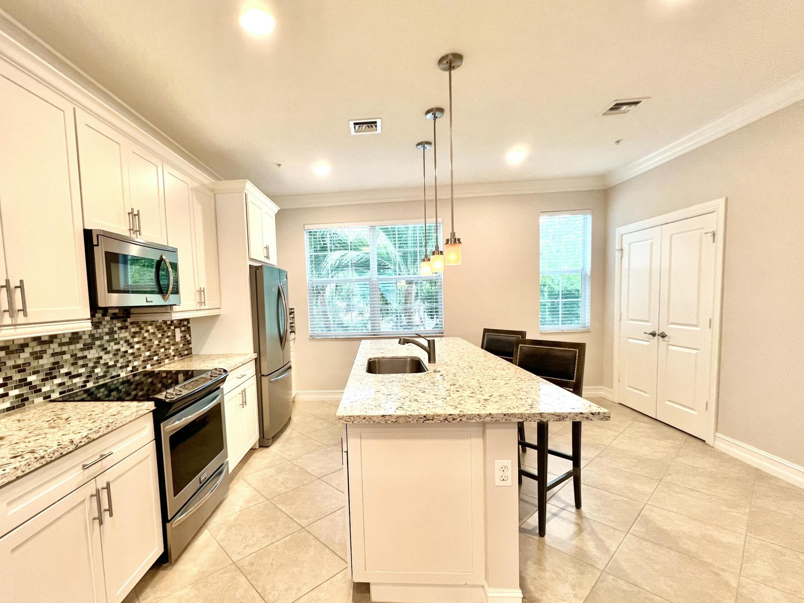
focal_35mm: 15
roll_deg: +2.8
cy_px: 329
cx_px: 349
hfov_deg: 97.6
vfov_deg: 81.5
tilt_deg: -4.8
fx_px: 348
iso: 200
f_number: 1.8
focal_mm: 1.57
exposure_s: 1/120
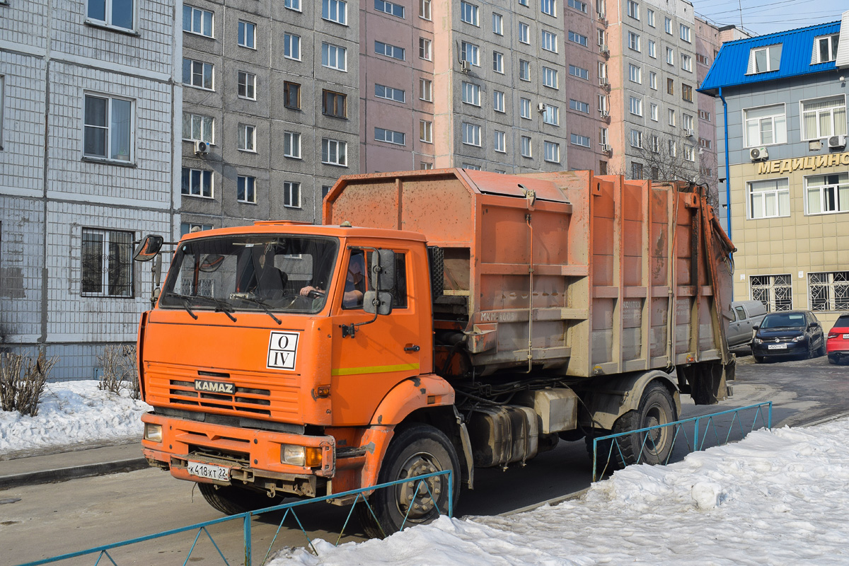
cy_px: 283
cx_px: 424
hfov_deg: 51.3
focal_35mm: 38
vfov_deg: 35.5
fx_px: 884
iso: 200
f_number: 9
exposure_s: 1/320
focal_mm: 25
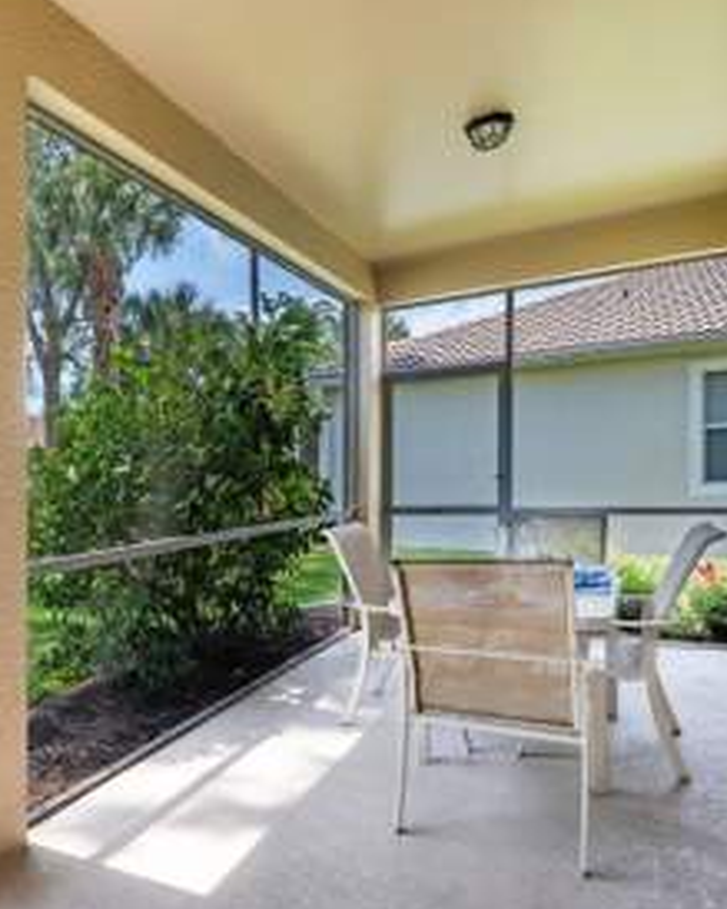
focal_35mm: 23
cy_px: 499
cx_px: 202
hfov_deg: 58.4
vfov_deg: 72.4
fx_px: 619
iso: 125
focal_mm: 14
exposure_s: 1/25
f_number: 11
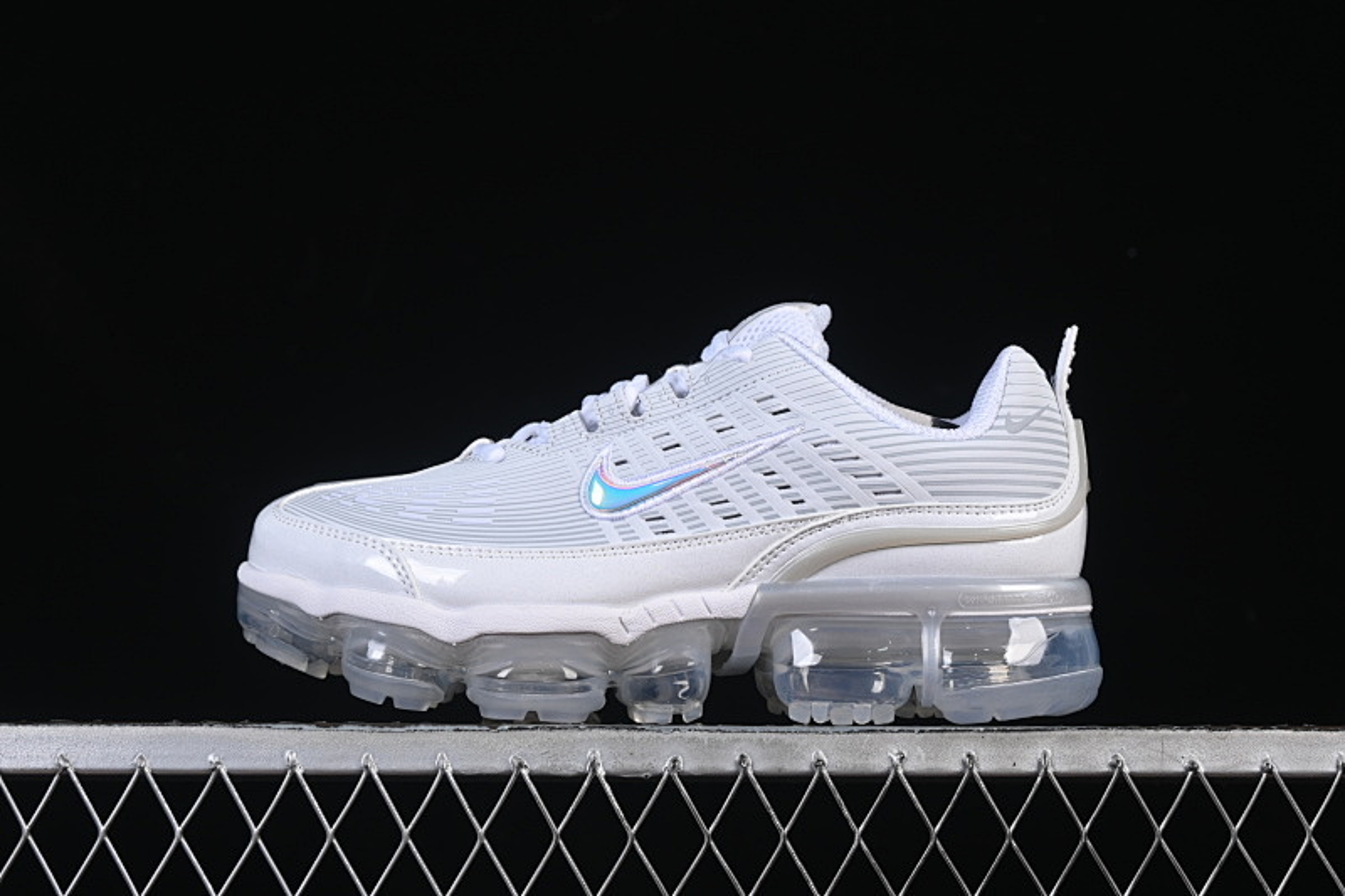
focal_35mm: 75
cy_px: 448
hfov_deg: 27.0
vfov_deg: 18.2
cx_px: 672
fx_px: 2801
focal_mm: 50
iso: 160
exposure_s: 1/80
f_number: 8
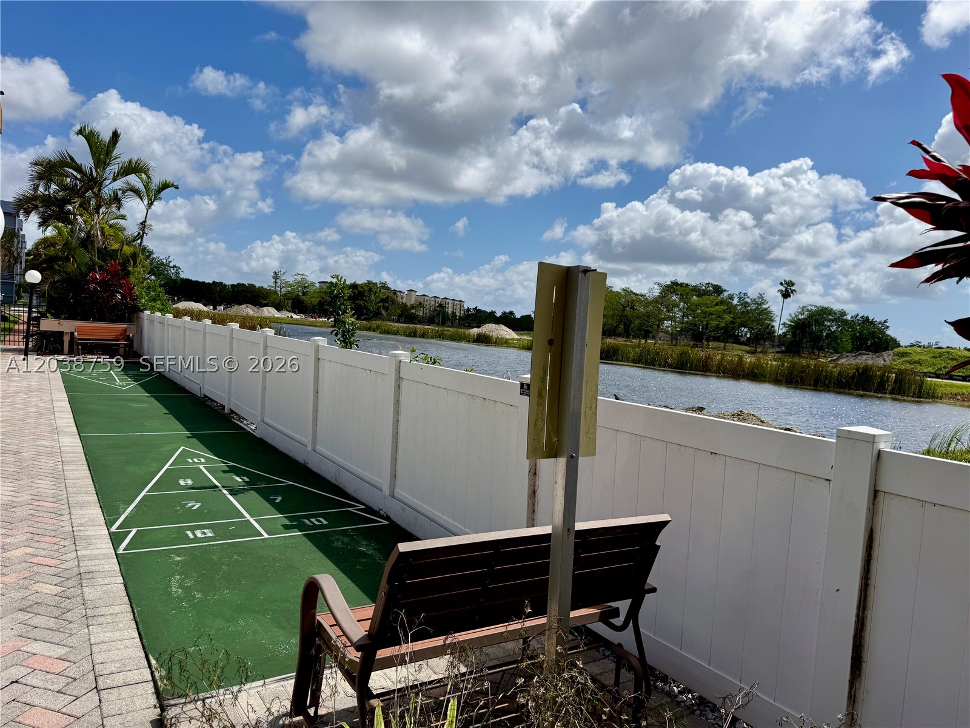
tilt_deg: -3.3
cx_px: 485
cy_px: 364
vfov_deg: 56.8
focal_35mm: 24
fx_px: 673
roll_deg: -4.7
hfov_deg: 71.6
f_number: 1.78
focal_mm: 6.76
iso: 80
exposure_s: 1/10309
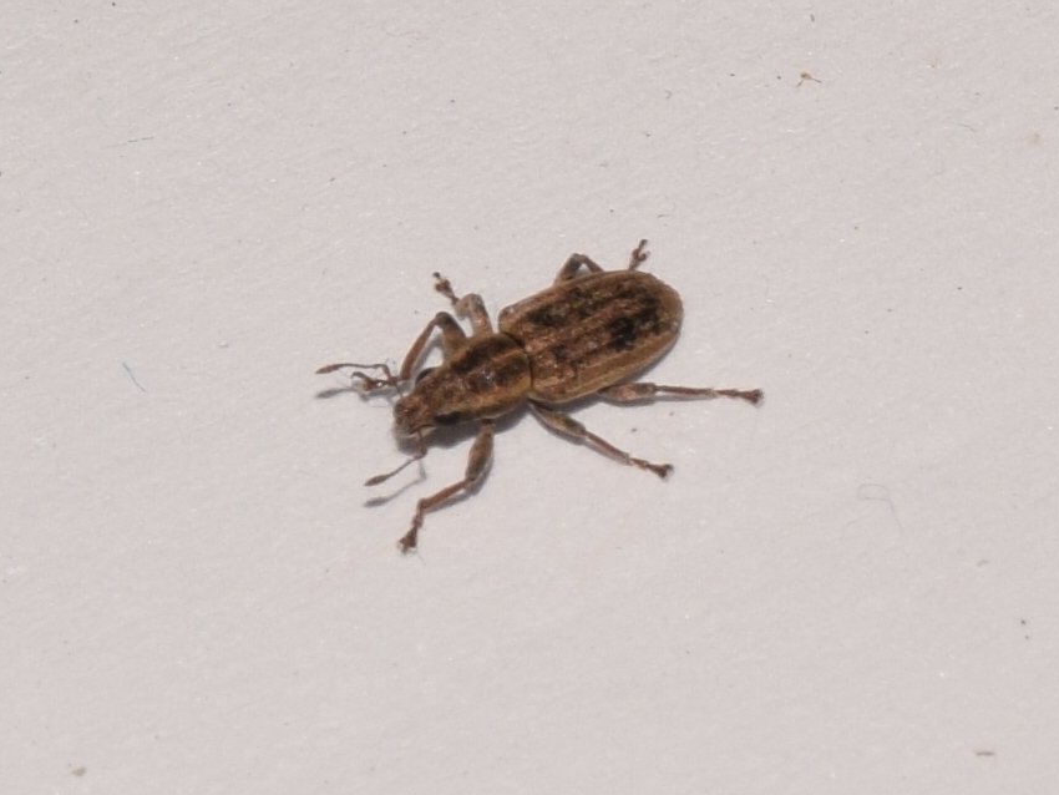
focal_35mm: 228
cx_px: 566
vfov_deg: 6.5
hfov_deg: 8.7
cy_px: 398
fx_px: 6977
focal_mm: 140
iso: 100
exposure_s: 1/200
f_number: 16
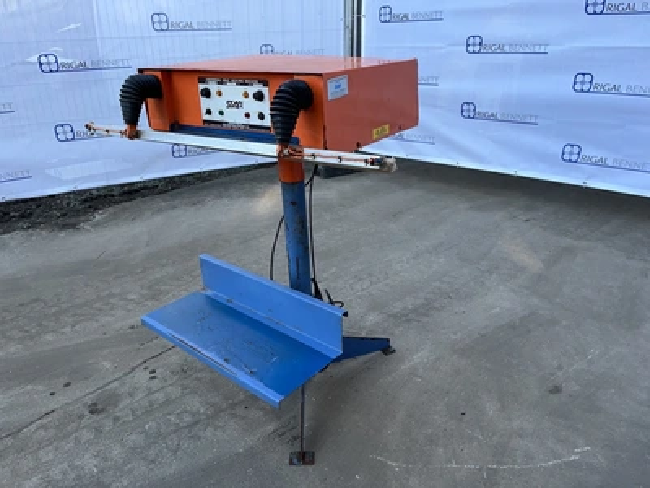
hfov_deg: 67.3
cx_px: 325
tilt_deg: -21.3
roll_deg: -1.0
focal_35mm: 26
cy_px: 244
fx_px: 488
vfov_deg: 53.1
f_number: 1.6
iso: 32
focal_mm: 5.1
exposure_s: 1/433
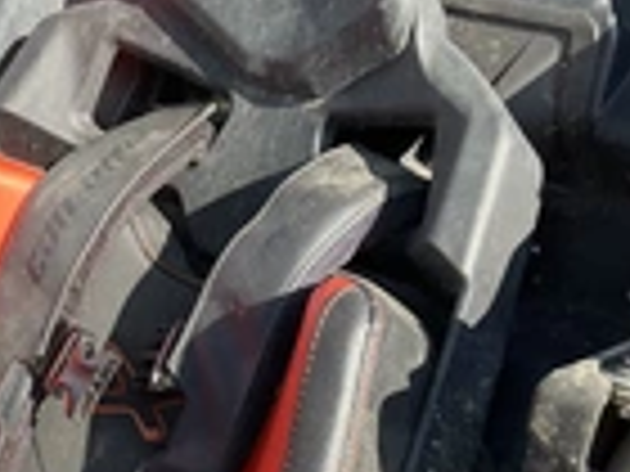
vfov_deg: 17.5
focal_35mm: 83
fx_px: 1511
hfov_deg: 22.7
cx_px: 9
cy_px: 414
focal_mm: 3
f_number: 1.8
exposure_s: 1/199
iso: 20
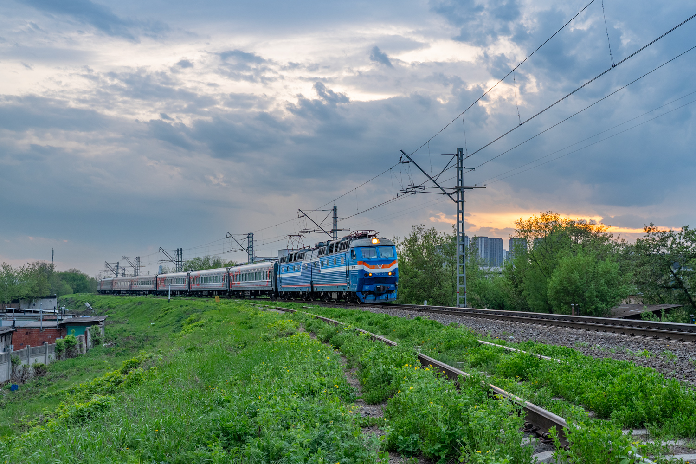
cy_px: 232
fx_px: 696
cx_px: 348
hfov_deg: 53.1
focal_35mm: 36
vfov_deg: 36.9
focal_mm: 36
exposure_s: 1/250
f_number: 4
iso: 800
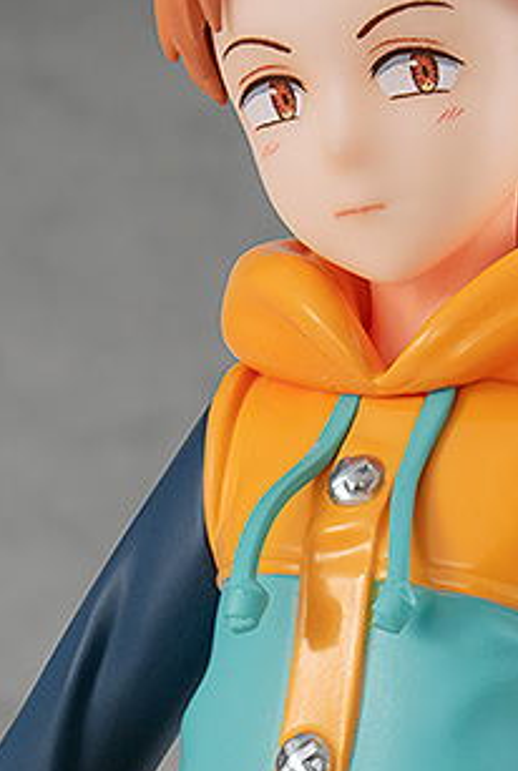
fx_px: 3781
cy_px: 723
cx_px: 246
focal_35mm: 176
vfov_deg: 11.6
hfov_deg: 7.8
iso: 160
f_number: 16
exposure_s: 1/20
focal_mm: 60
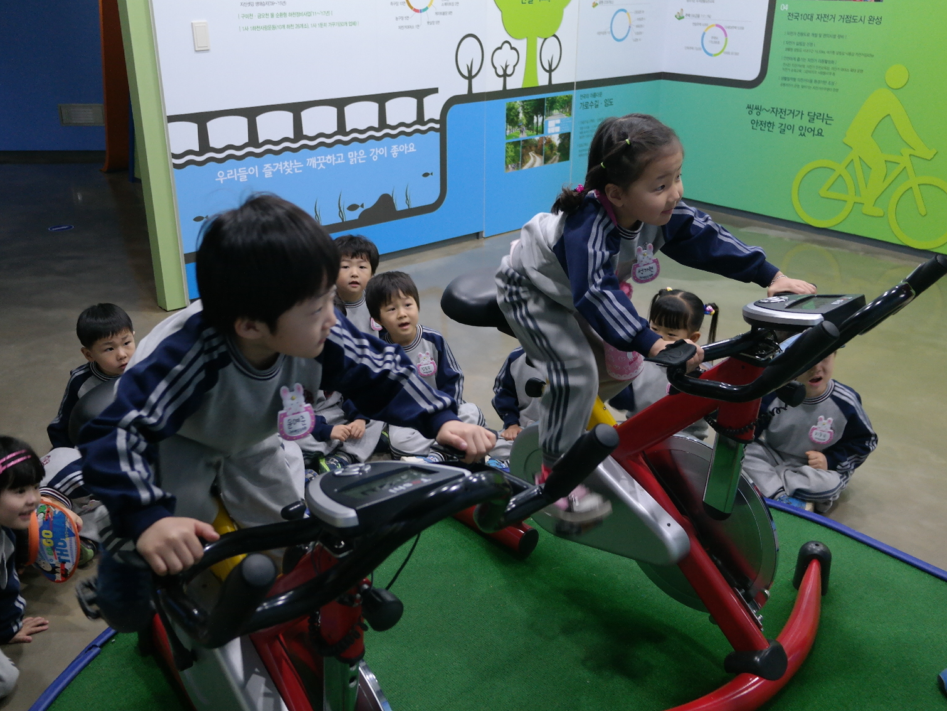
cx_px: 465
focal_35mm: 33
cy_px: 360
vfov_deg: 43.0
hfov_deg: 55.3
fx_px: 903
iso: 800
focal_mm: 20
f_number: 3.5
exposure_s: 1/40
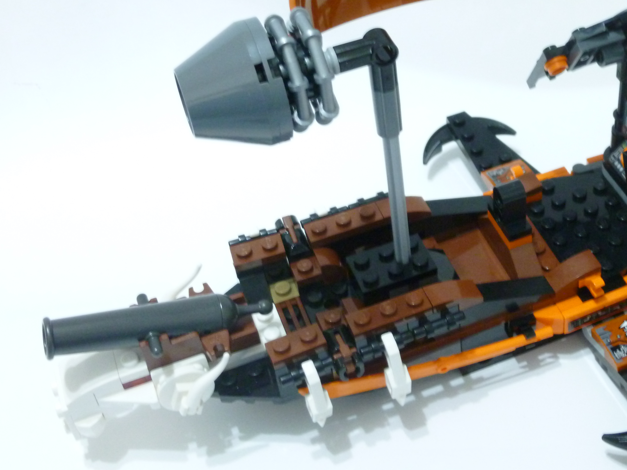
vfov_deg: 25.1
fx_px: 1051
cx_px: 493
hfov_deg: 32.4
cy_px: 162
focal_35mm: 58
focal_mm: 6.5
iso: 400
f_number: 3.6
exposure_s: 1/5
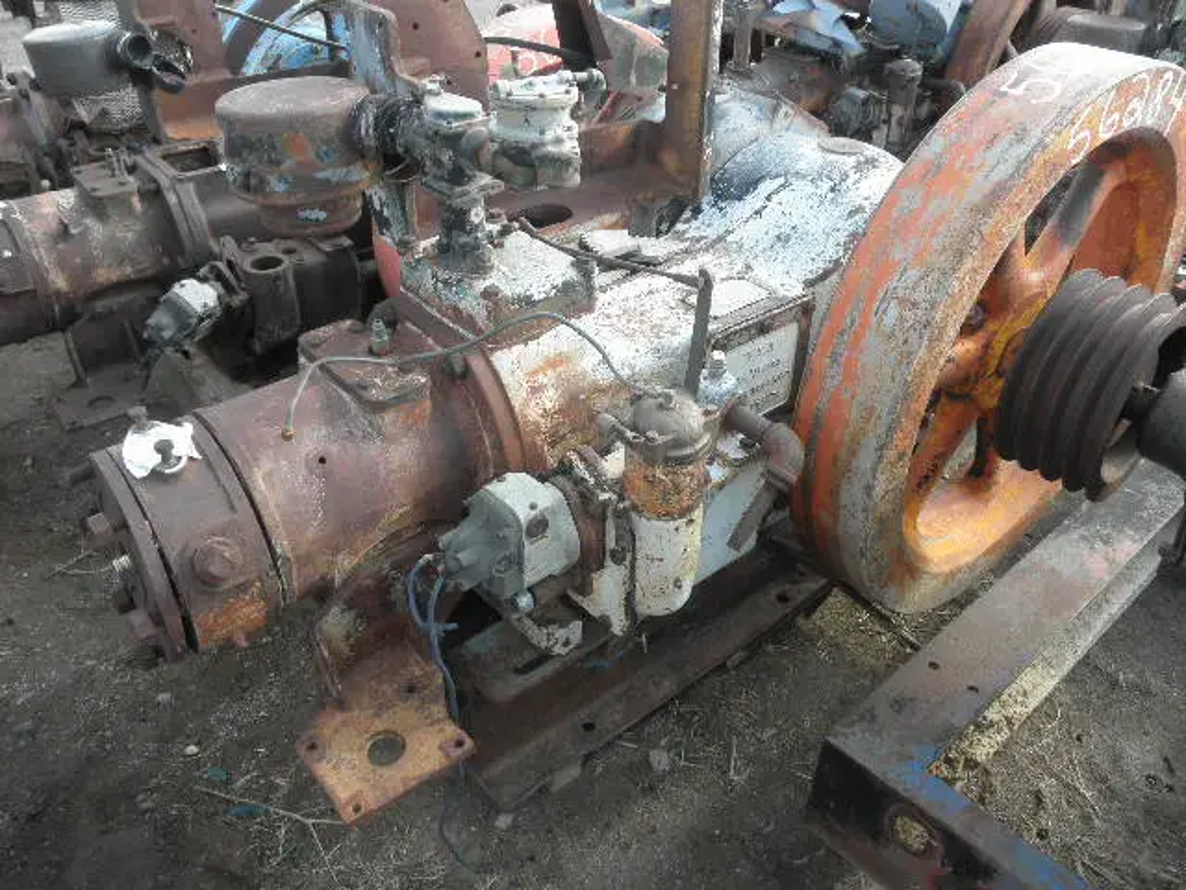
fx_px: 959
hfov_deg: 63.4
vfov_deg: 49.7
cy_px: 445
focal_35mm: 28
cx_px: 593
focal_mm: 5
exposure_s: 1/125
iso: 64
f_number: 3
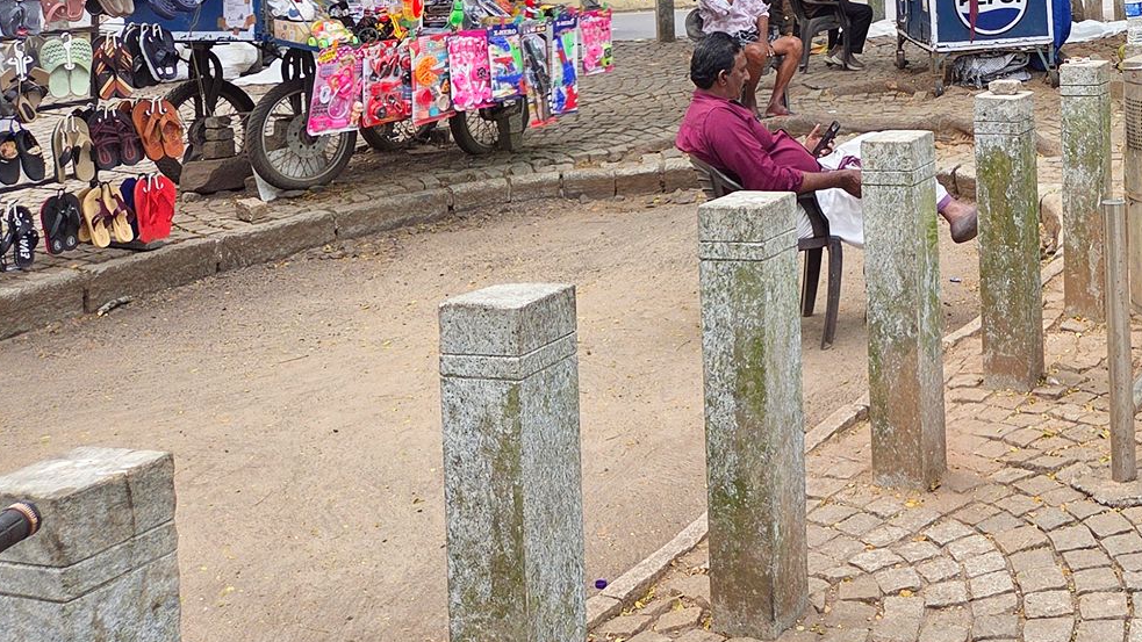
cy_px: -74
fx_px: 1544
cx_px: 1090
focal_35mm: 51
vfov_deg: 22.1
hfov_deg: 37.1
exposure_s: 1/180
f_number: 1.8
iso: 32
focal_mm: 5.4
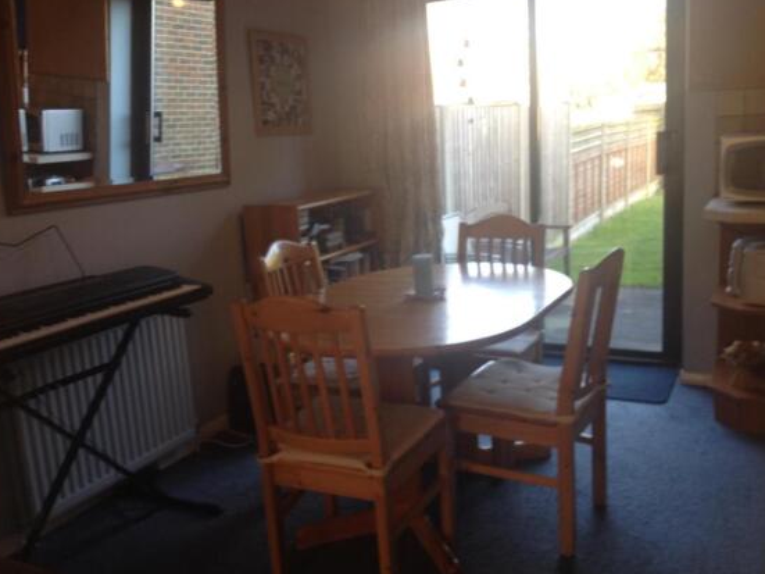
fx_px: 818
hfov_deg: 50.1
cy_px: 288
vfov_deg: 38.7
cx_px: 384
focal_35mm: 37
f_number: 2.4
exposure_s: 1/30
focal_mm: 4.28
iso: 50
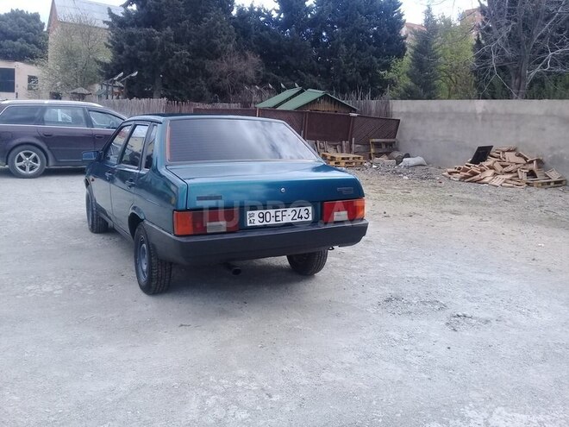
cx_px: 284
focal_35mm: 31
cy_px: 214
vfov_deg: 45.4
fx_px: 510
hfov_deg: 58.4
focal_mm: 3.3
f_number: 2.2
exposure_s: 1/602
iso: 50
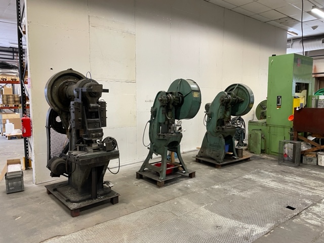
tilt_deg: -5.9
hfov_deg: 67.3
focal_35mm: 26
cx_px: 162
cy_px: 122
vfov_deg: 53.1
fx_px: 243
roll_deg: -0.5
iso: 125
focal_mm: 4.2
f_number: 1.6
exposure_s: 1/50
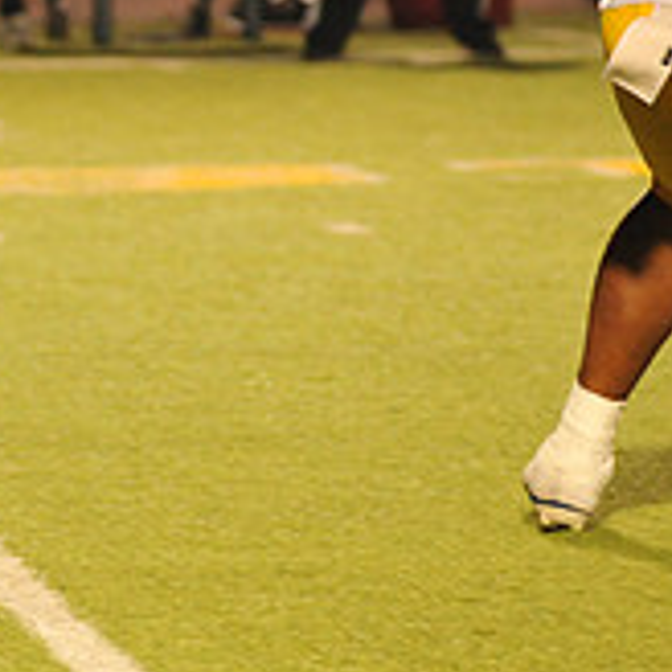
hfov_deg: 2.9
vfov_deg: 2.9
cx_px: -512
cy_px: 152
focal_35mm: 599
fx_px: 13156
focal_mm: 200
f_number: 5.6
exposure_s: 1/200
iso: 5000
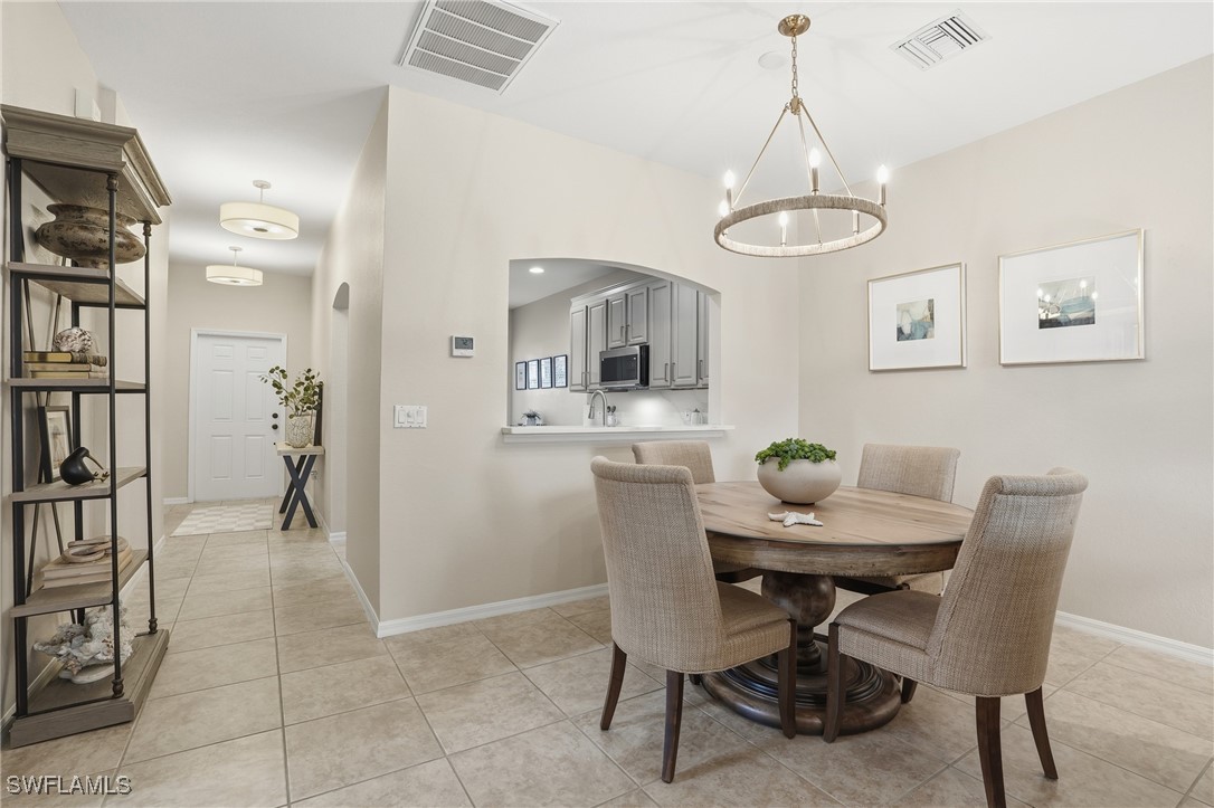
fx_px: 539
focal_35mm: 16
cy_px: 404
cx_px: 607
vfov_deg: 73.7
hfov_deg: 96.8
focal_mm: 16
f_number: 9
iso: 200
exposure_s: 1/25
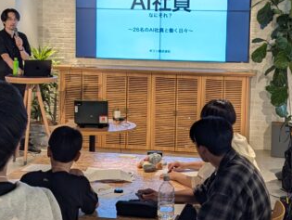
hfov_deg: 24.9
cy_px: 92
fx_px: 659
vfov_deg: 18.9
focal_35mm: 78
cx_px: 175
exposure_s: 1/120
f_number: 1.85
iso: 67
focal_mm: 6.81
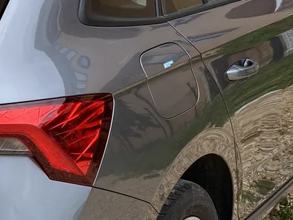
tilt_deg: -17.7
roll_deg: +2.2
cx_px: -1
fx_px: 830
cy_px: 128
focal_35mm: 98
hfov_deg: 19.4
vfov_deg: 15.1
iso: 32
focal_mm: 4.25
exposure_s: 1/1157
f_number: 1.8
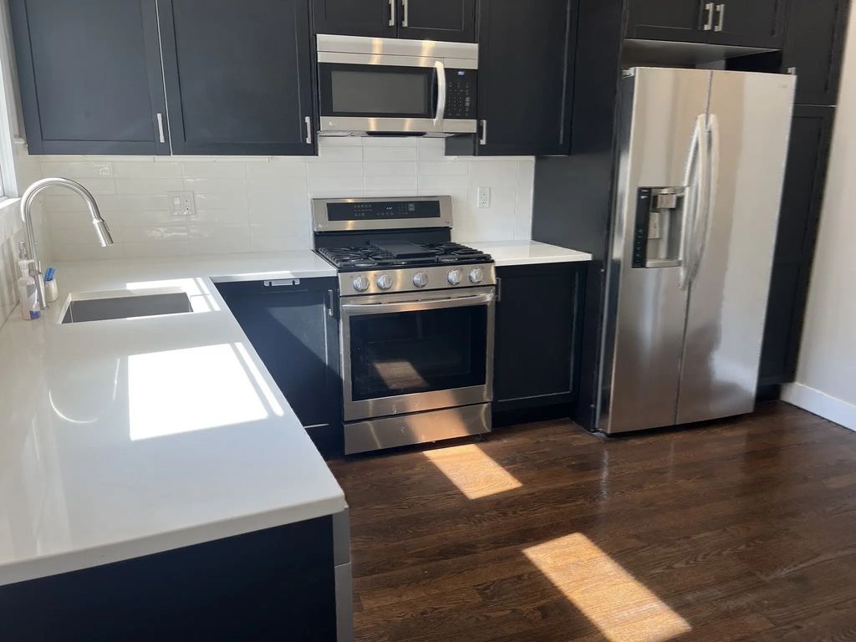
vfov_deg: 53.1
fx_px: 643
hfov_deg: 67.3
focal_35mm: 26
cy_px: 321
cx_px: 428
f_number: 1.6
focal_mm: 5.1
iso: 64
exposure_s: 1/120
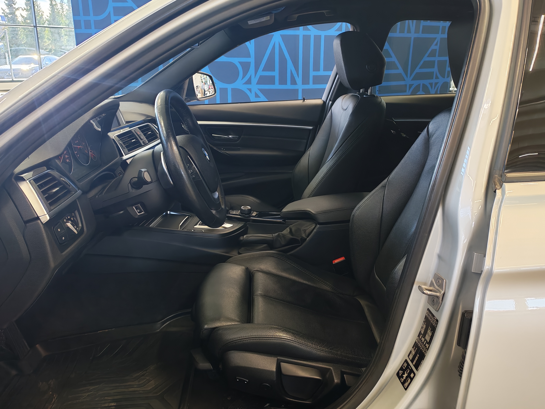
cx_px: 272
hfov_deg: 58.4
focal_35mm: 31
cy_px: 204
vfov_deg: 45.4
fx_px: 488
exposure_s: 1/100
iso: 250
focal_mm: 6.12
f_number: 1.9
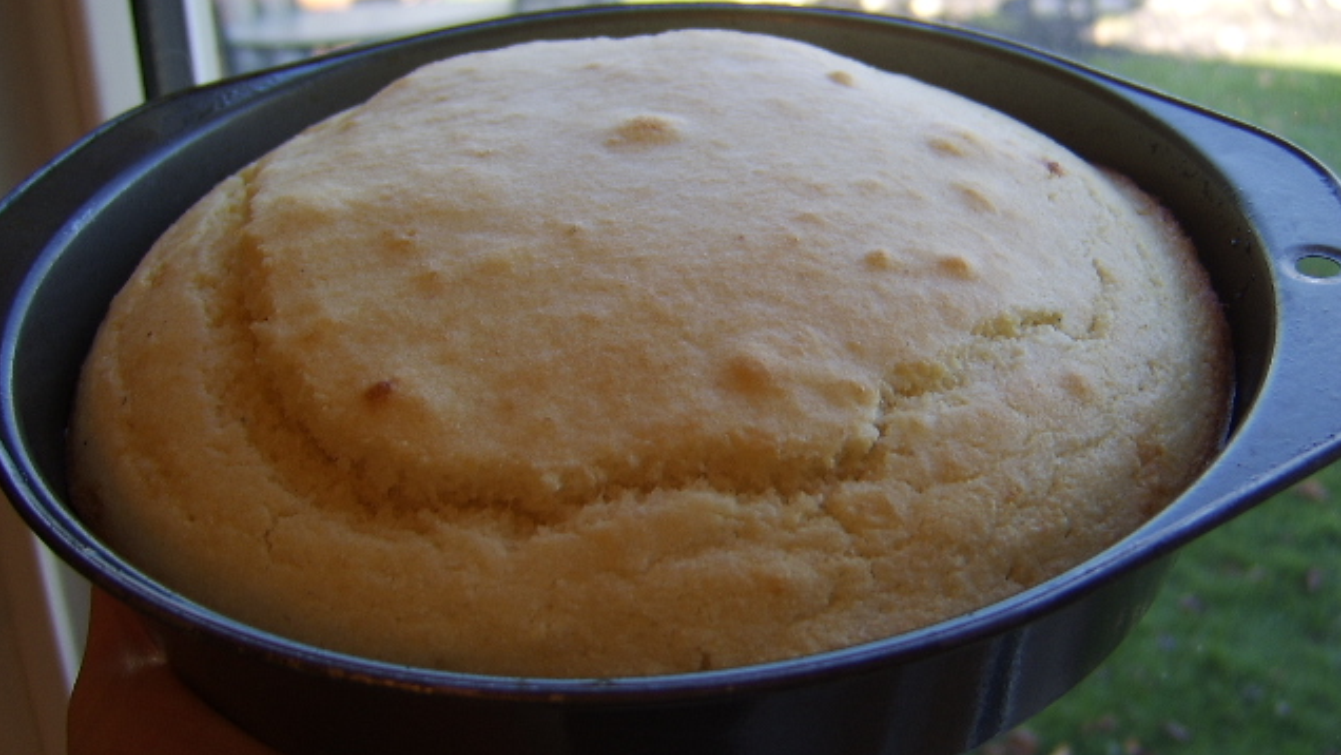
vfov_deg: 34.6
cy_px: 331
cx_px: 670
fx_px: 1209
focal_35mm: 34
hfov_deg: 58.0
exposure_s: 1/84
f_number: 2.7
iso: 71
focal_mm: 8.13
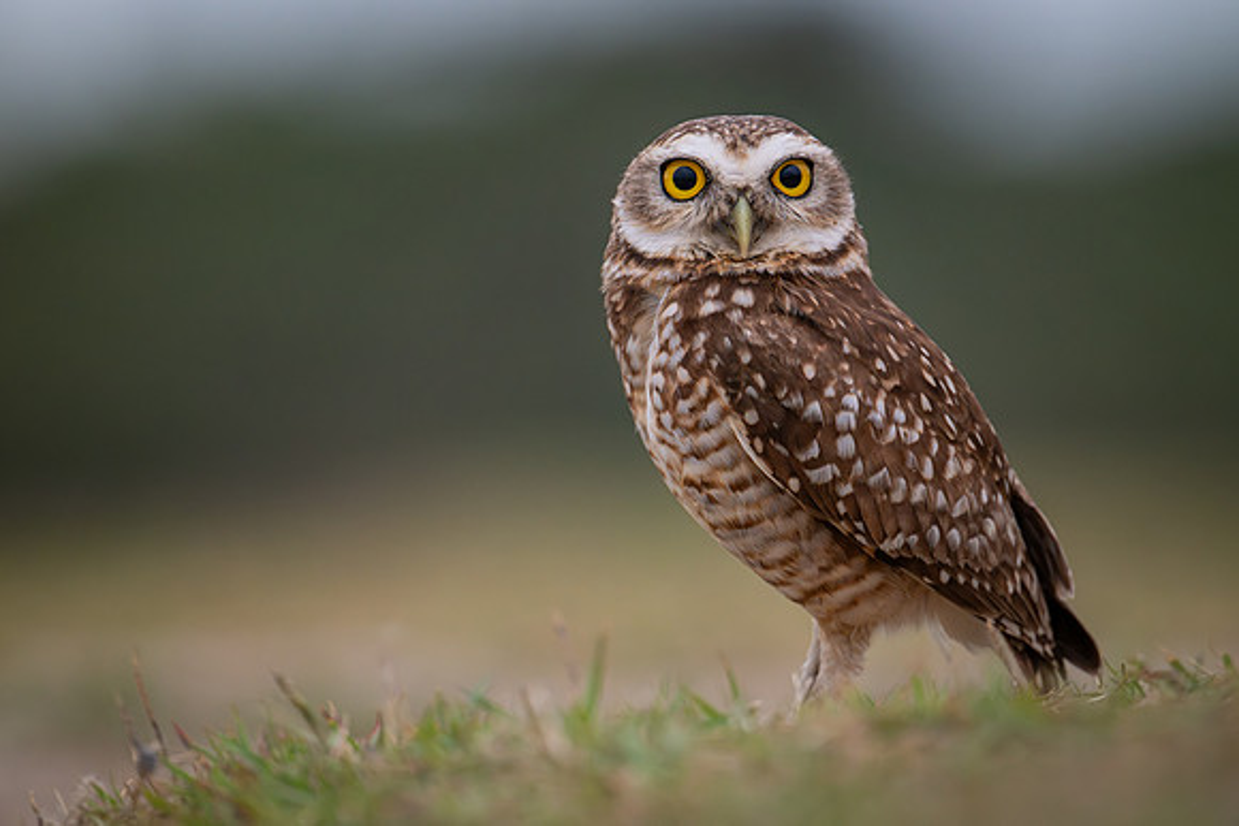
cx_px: 620
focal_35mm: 573
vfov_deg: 2.4
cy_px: 413
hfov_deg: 3.6
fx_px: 19709
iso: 5600
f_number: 6.3
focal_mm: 560
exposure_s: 1/500
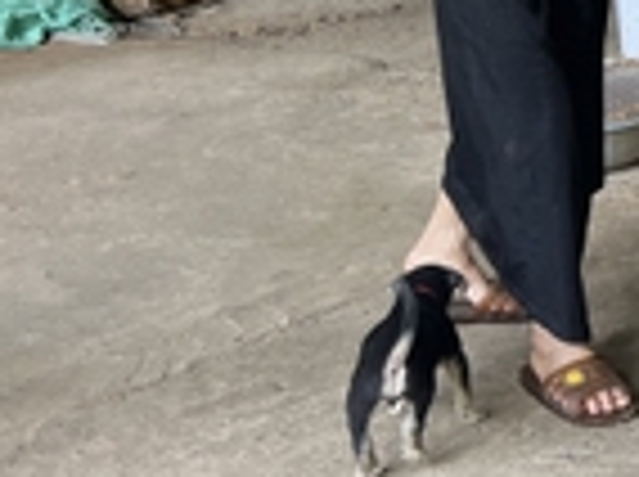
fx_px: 1622
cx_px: 1066
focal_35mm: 88
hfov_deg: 18.6
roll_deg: +0.0
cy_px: -184
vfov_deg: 15.7
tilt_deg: -5.4
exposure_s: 1/121
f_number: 1.5
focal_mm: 5.7
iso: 64
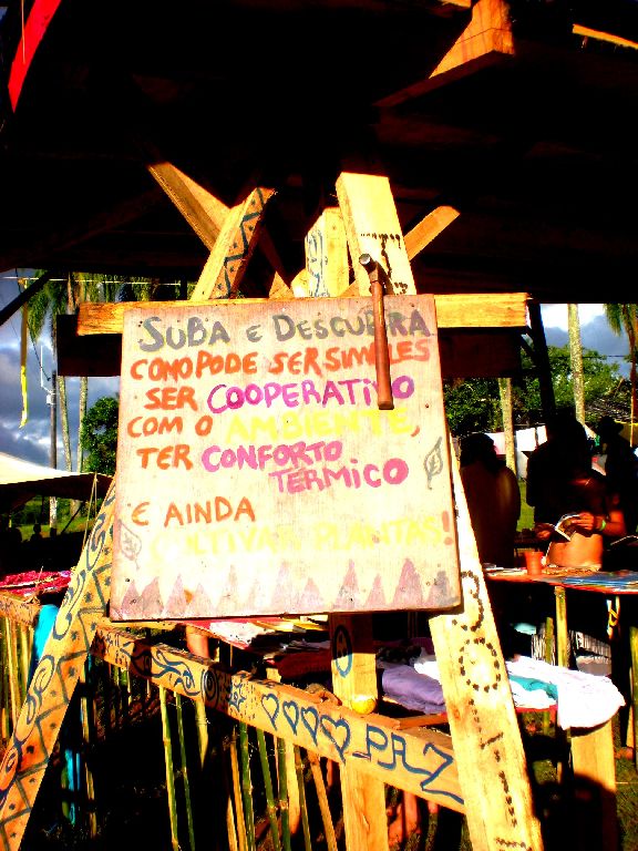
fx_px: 934
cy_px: 426
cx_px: 319
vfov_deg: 49.0
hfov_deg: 37.7
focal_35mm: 38
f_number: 4.6
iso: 64
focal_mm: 6.3
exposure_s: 1/432
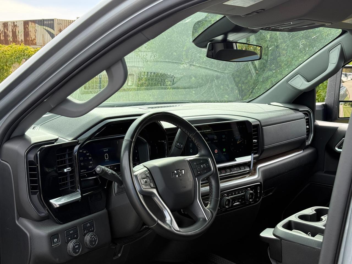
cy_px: 132
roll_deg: -1.1
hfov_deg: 39.7
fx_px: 488
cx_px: 176
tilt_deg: -7.3
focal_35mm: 48
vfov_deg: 30.3
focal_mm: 6.76
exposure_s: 1/786
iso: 100
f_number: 1.78
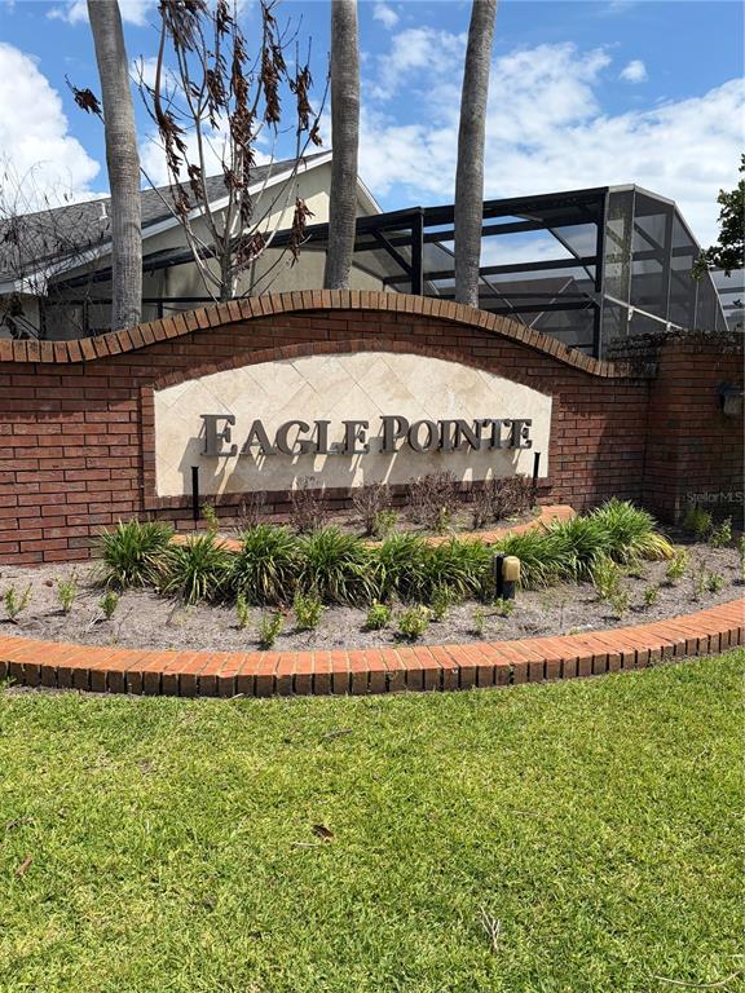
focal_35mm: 26
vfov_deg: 67.3
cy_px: 496
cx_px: 372
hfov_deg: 53.1
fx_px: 746
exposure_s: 1/3125
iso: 50
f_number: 1.6
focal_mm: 5.96
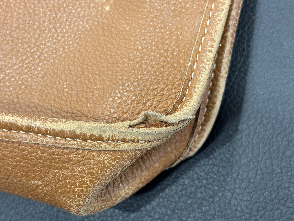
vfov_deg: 28.0
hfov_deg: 36.8
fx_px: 442
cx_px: 147
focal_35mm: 52
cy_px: 110
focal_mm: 5.96
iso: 40
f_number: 1.6
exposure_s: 1/60
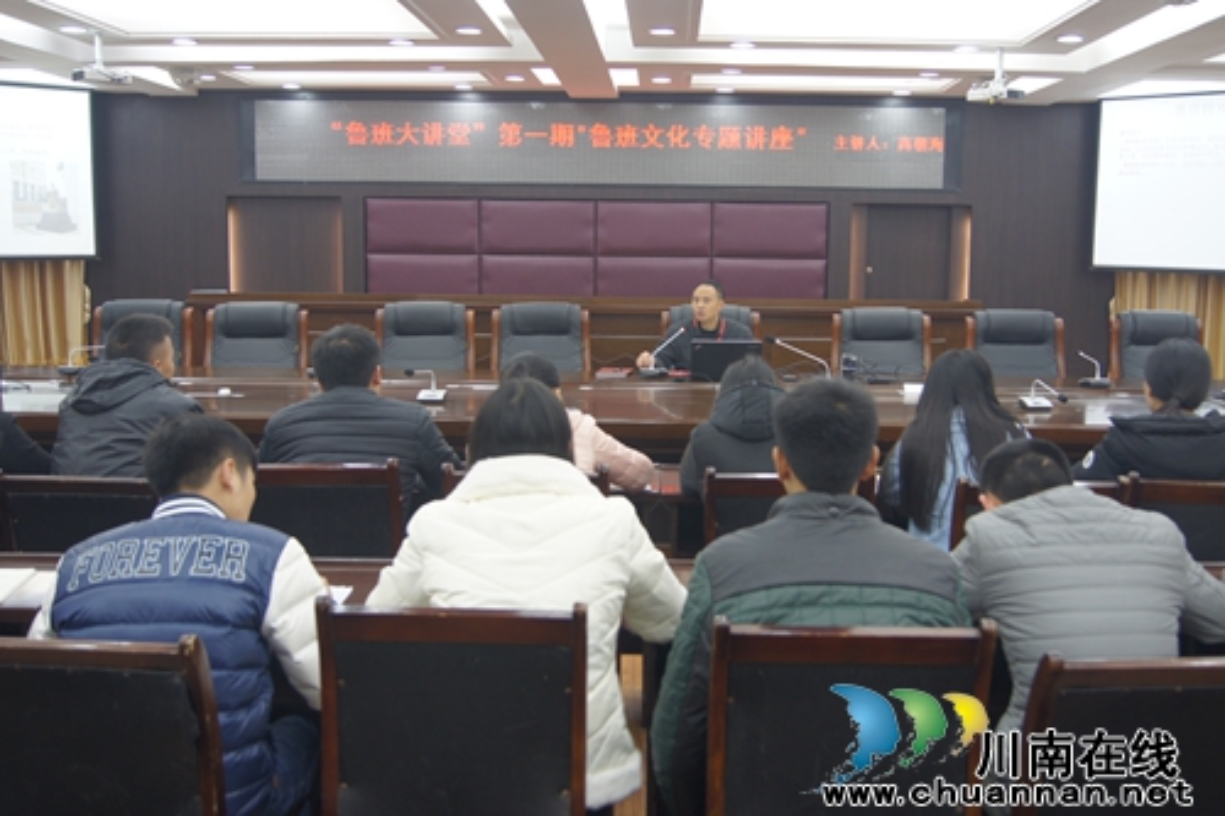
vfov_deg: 36.8
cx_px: 612
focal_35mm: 36
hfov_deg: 53.1
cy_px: 408
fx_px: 1225
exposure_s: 1/15
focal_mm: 24
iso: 200
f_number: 4
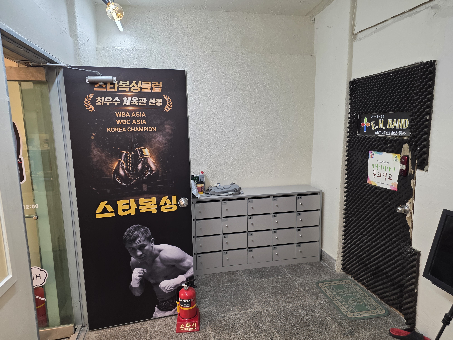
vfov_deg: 58.9
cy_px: 170
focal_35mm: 23
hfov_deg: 73.9
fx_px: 301
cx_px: 226
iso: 125
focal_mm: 6.25
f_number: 1.7
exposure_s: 1/120
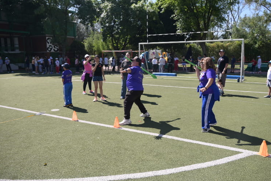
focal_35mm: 31
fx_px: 234
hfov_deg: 60.2
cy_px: 87
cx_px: 142
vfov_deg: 42.4
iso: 100
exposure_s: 1/400
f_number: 4.5
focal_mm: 19.5
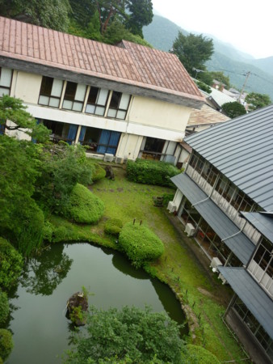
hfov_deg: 43.0
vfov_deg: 55.3
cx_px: 136
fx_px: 347
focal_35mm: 33
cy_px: 182
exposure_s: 1/80
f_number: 2.8
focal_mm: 5.5
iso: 80
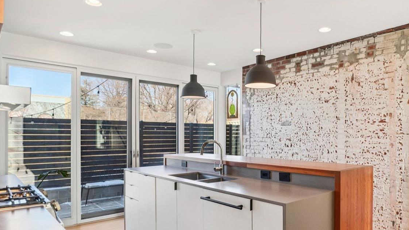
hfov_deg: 73.1
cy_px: 132
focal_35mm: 25
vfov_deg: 46.2
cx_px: 260
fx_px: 268
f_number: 8
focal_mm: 11
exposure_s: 1/30
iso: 125
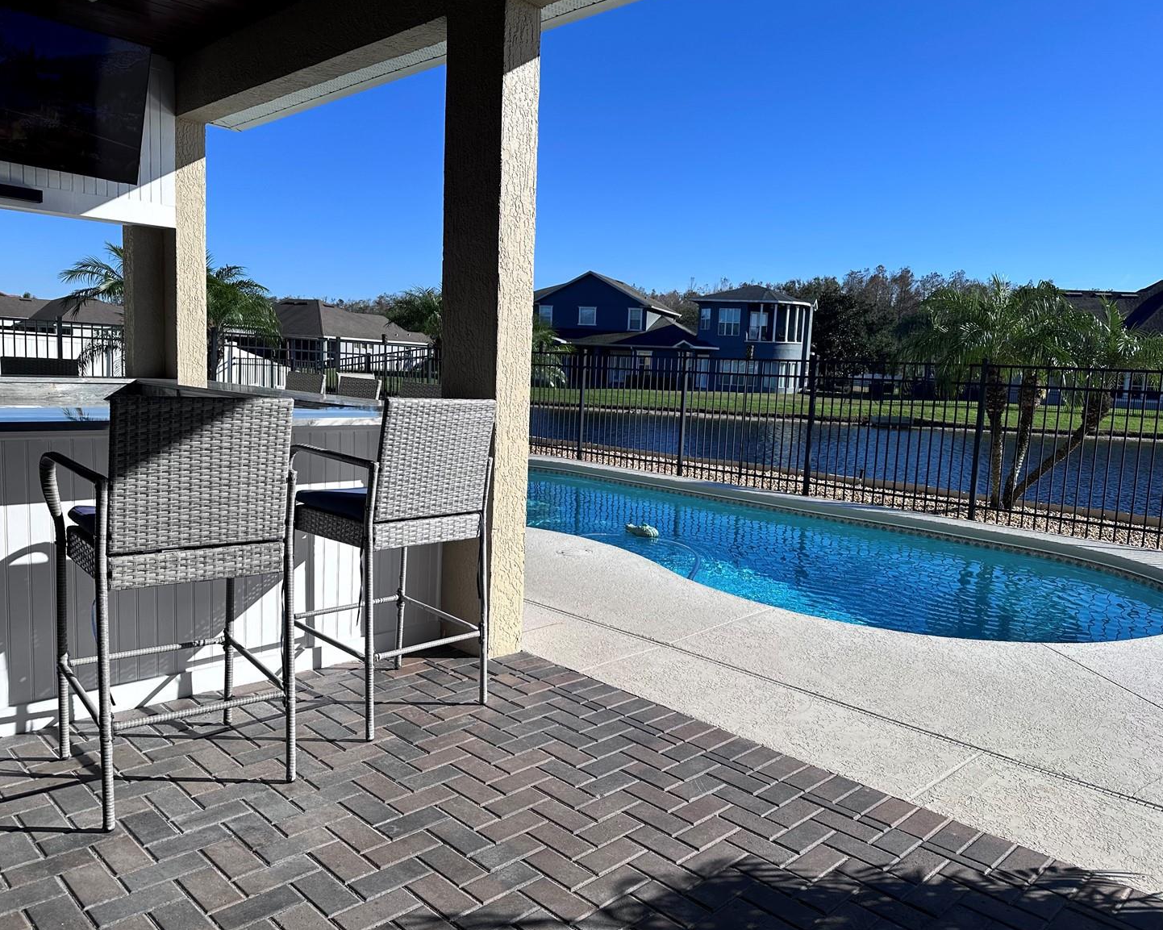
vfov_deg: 54.9
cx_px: 631
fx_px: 895
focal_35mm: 26
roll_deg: -2.5
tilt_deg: -6.0
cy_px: 461
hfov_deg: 65.9
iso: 80
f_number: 1.78
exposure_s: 1/5263
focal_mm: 6.86
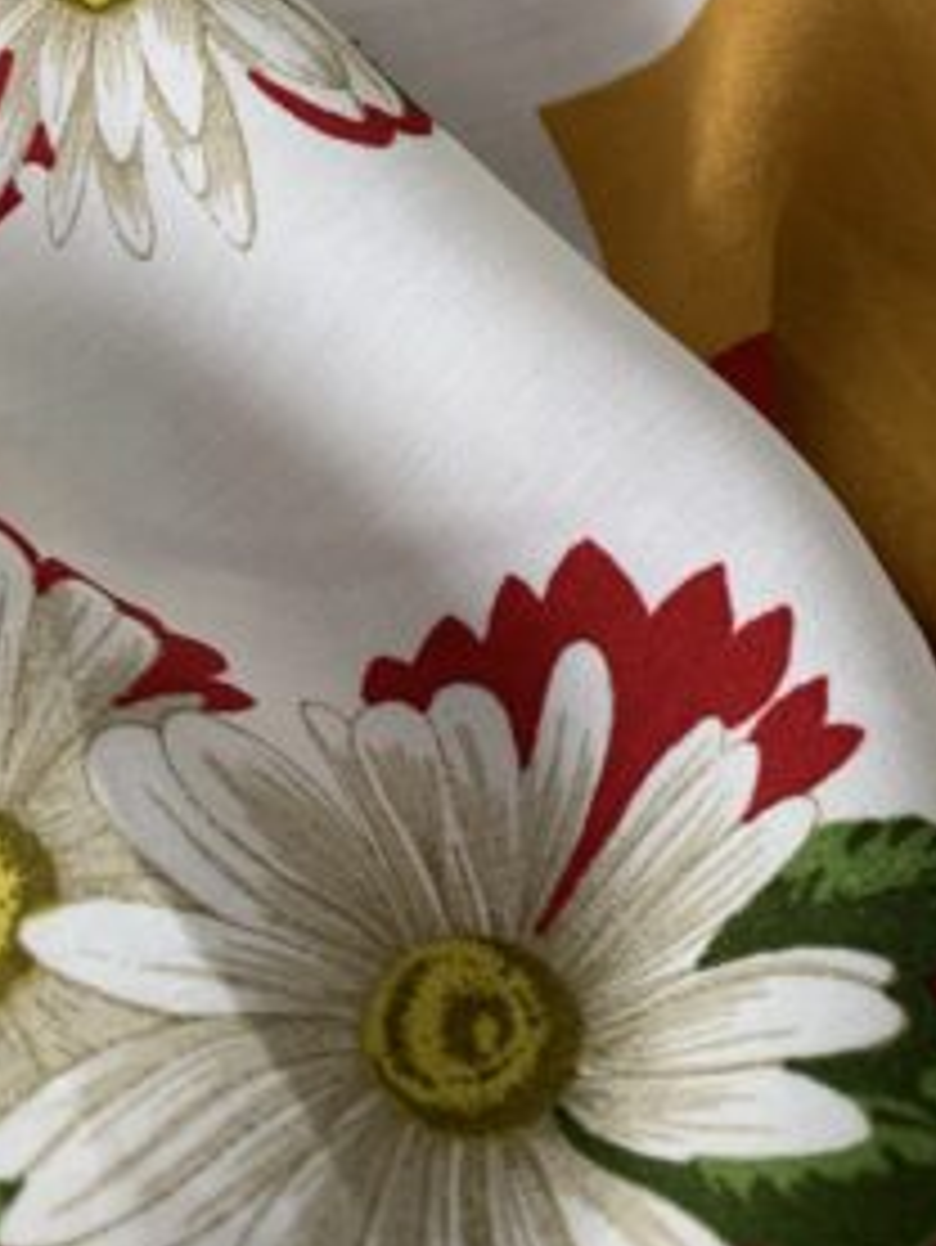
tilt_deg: -53.0
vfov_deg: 37.7
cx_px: 684
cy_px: 189
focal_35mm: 48
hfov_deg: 29.9
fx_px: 1729
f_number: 1.8
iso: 250
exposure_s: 1/60
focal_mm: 4.25
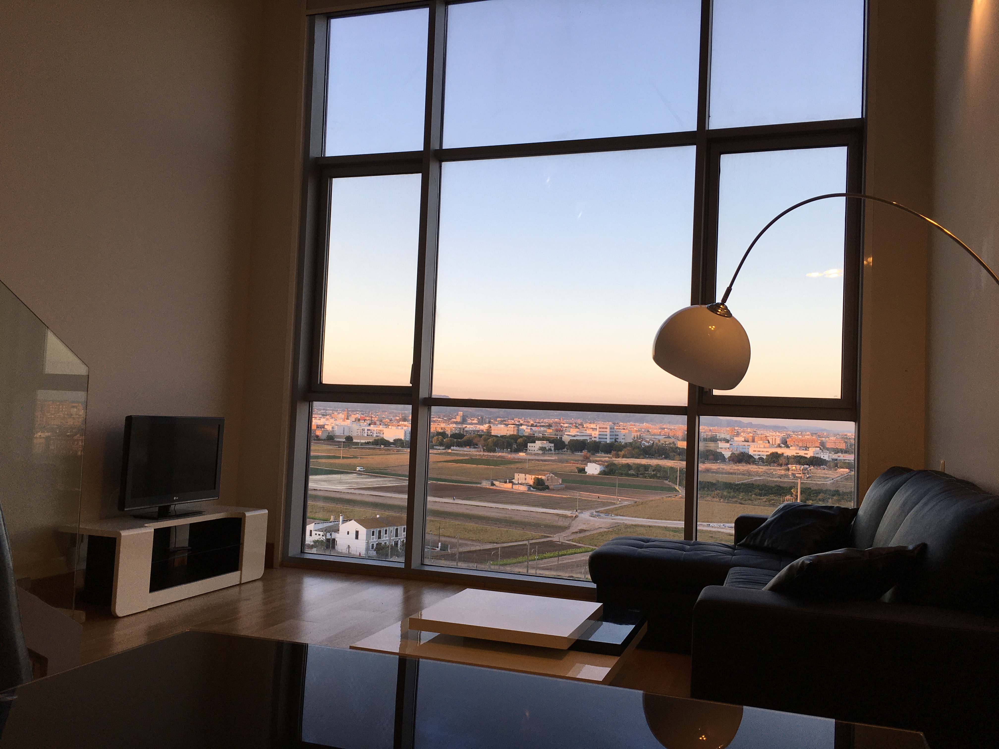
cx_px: 500
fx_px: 837
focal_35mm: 29
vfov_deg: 48.2
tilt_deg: +4.4
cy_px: 374
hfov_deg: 61.7
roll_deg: -1.9
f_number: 2.2
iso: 25
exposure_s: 1/103
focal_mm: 4.15
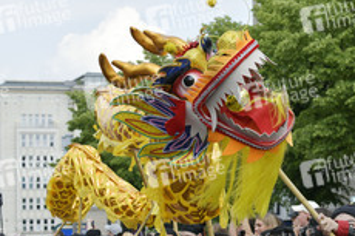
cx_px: 299
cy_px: 131
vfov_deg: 10.0
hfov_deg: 14.9
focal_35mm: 137
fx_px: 1350
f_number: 6.3
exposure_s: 1/400
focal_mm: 70
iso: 160
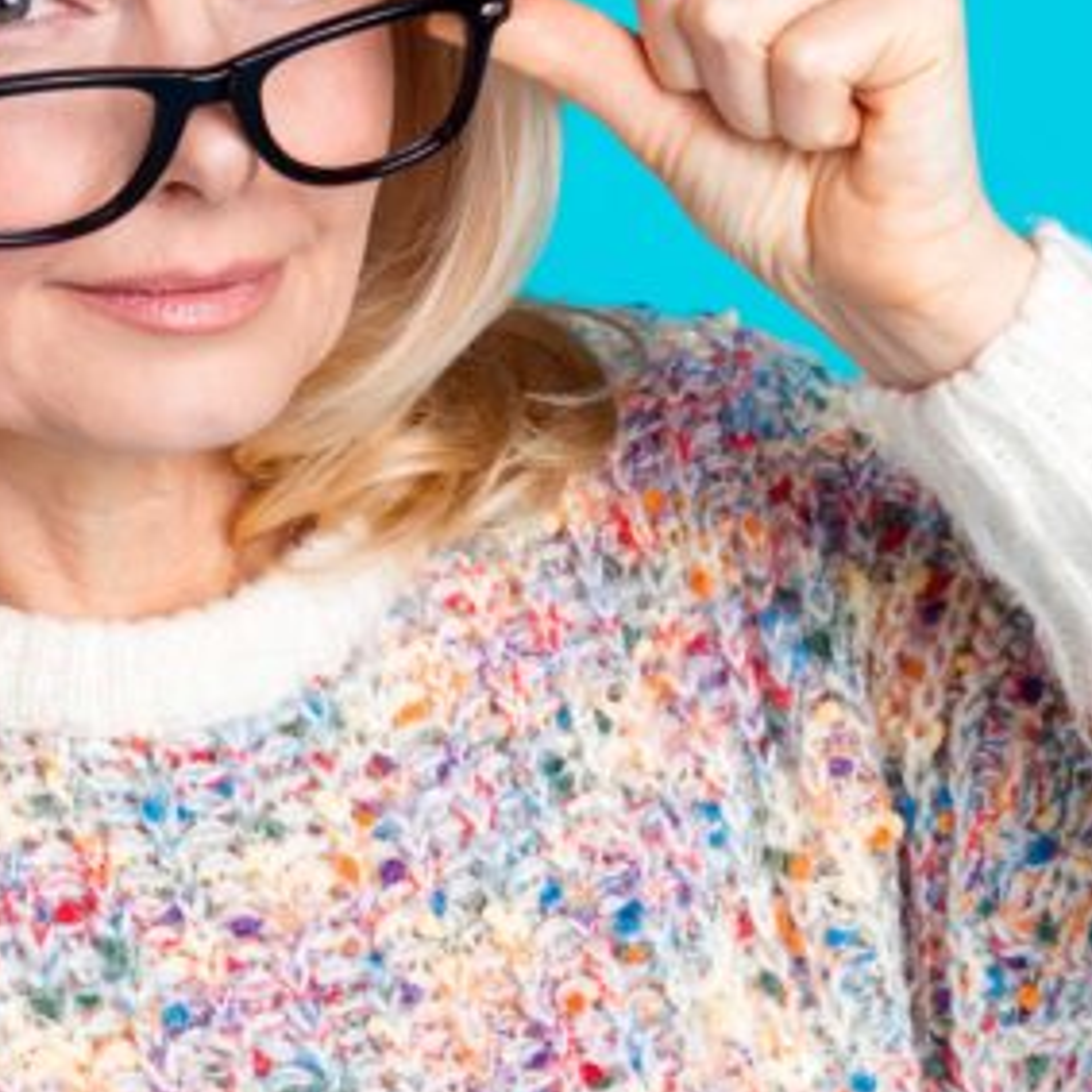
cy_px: 573
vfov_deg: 9.2
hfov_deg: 9.1
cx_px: 135
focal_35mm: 191
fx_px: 6817
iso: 100
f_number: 7.1
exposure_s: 1/160
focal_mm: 62
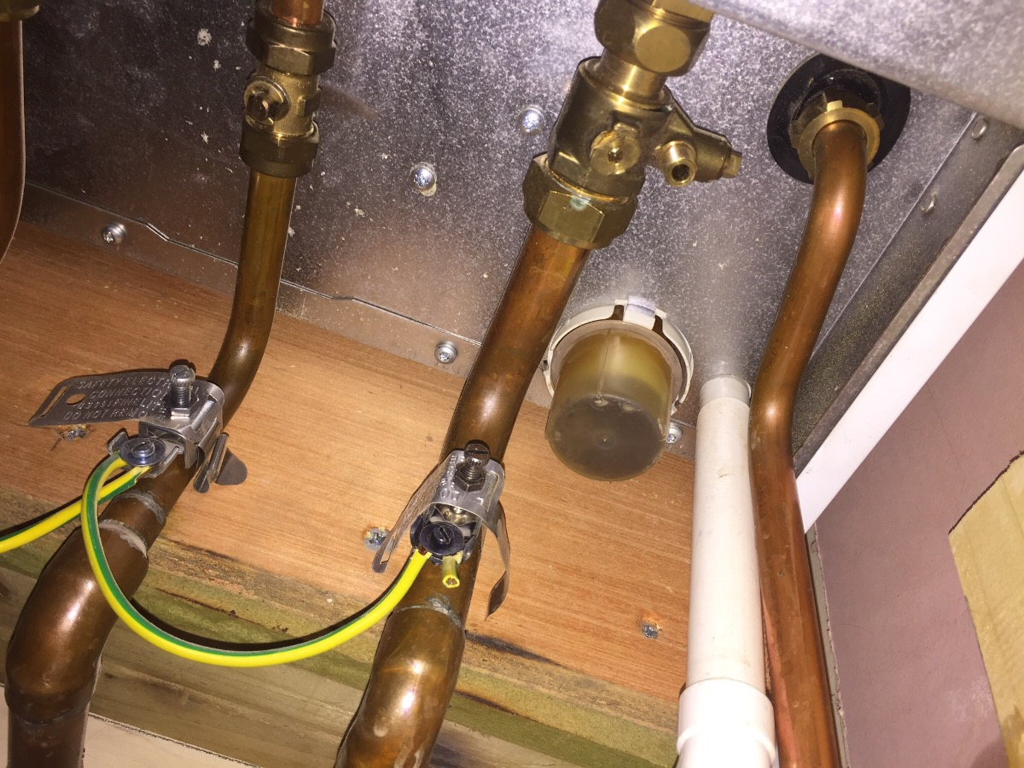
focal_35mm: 29
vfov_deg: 48.2
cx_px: 512
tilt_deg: +51.5
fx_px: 858
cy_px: 384
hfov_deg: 61.7
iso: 32
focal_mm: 4.15
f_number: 2.2
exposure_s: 1/33
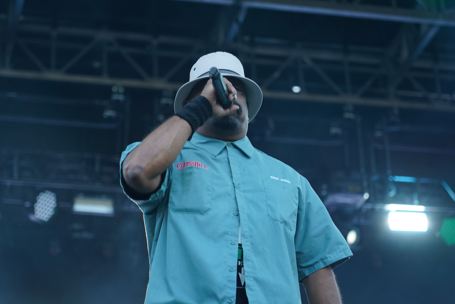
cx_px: 228
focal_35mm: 105
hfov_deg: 19.5
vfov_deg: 13.0
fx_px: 1327
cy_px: 152
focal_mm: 105
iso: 250
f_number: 4
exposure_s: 1/125
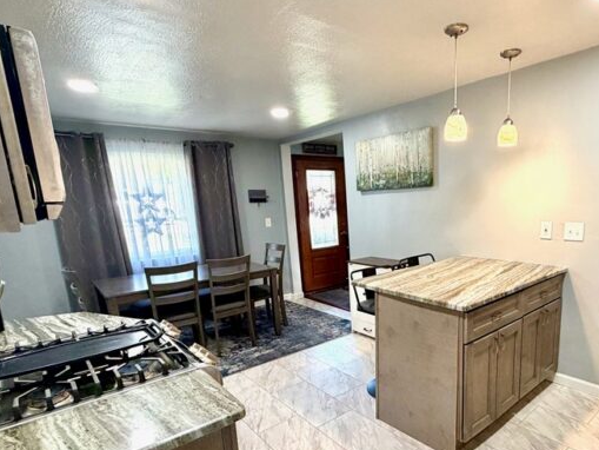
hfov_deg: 75.1
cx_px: 372
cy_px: 273
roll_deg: +3.3
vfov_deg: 60.5
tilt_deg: -10.7
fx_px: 381
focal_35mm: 22
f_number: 2.2
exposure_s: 1/60
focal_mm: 2.22
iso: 200
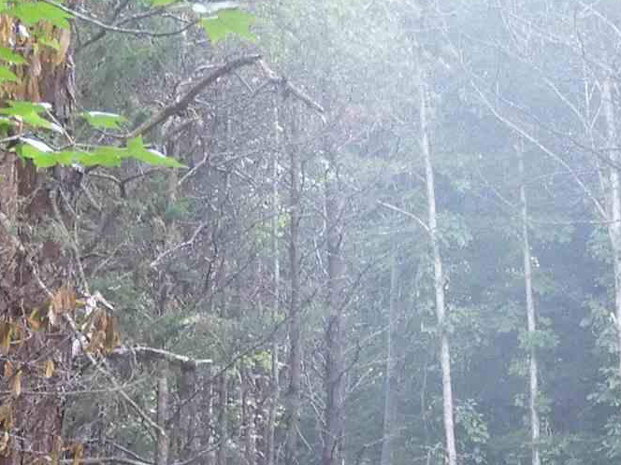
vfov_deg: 4.6
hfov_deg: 6.1
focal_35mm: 324
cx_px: 570
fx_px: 5812
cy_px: 481
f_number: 4.5
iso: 280
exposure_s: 1/30
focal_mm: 12.5
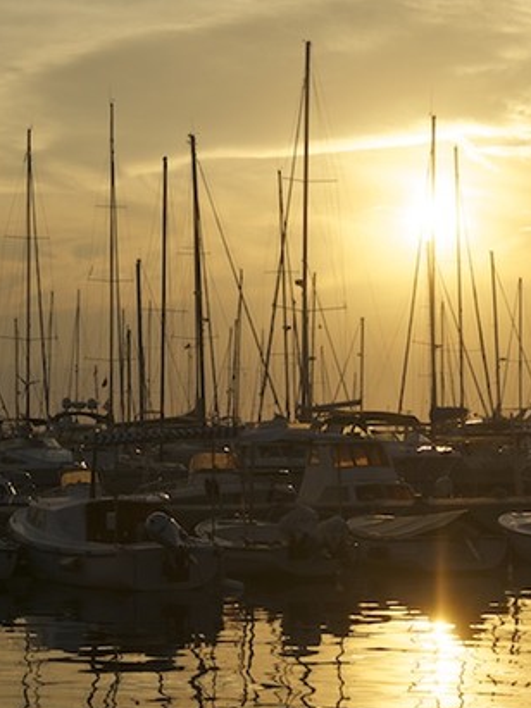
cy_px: 364
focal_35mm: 101
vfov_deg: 19.5
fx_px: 2067
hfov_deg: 14.6
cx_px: 274
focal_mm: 48
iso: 400
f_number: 5.6
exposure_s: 1/8000
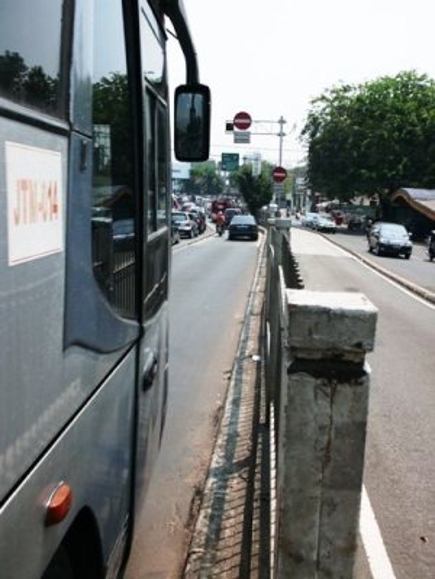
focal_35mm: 36
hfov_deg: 39.7
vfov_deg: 51.4
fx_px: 603
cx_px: 218
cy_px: 290
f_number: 7.3
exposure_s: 1/200
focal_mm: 6.3
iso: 64
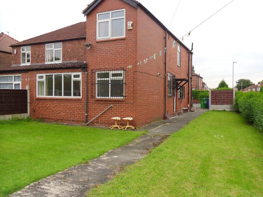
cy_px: 98
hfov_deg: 58.4
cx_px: 132
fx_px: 236
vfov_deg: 45.4
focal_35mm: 31
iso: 80
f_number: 3.3
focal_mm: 5.6
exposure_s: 1/145
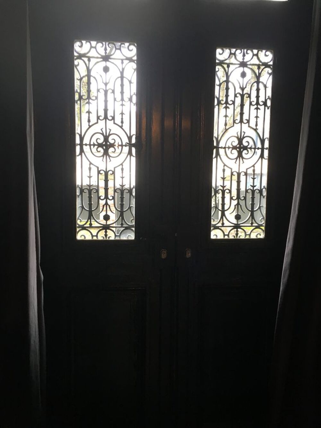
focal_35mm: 29
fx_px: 359
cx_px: 160
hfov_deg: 48.2
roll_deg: +0.1
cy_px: 214
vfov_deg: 61.7
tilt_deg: -5.7
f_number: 2.2
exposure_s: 1/33
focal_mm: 4.15
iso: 50
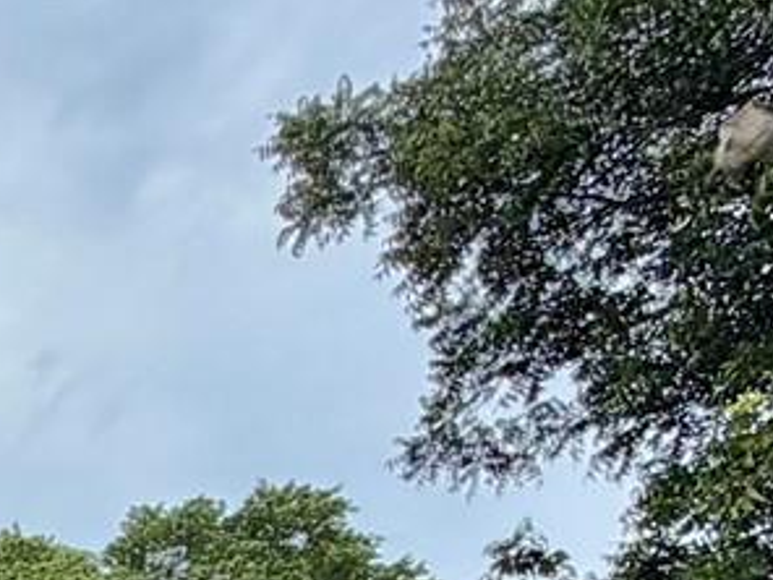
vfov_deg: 12.8
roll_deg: +1.1
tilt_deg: +4.1
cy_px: 1249
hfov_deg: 15.3
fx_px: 2166
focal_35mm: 97
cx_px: -877
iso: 20
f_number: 2.2
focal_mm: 2.22
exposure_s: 1/770
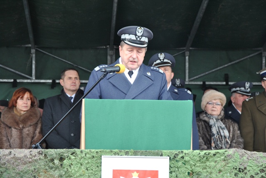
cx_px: 133
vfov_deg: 11.4
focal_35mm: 120
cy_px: 89
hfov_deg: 17.0
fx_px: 887
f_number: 5.3
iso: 280
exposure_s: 1/125
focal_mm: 80
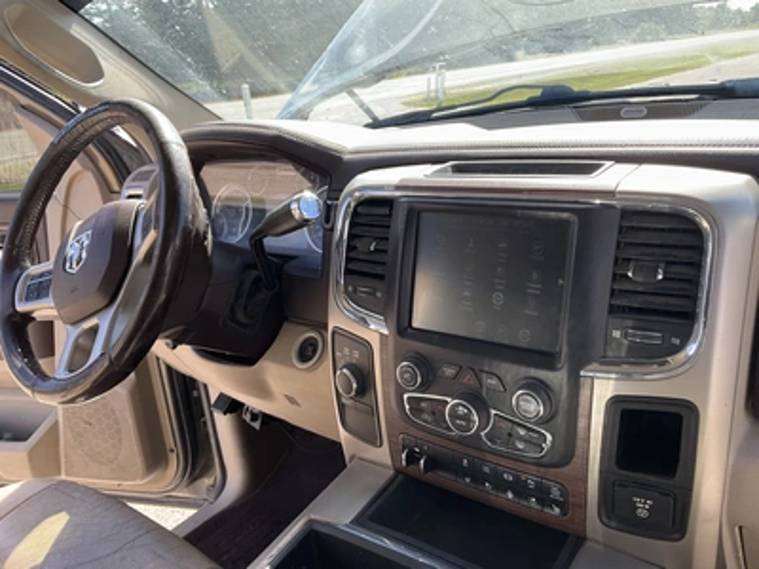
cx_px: 380
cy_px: 284
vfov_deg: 48.2
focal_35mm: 29
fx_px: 636
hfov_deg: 61.7
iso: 20
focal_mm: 3
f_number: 1.8
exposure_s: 1/204
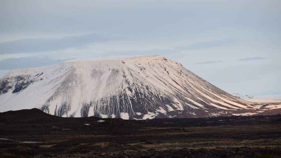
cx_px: 140
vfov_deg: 6.4
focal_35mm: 189
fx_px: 1408
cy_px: 83
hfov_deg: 11.4
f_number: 5.6
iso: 400
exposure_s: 1/125
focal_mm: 120
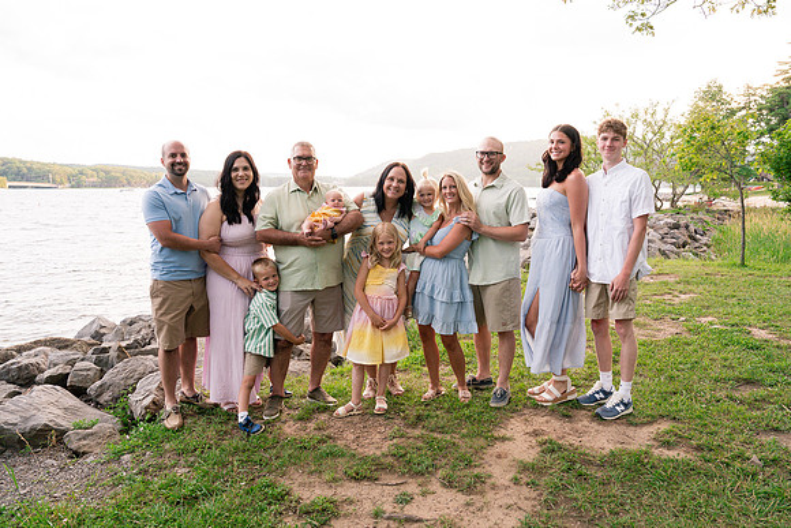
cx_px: 405
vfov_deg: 50.9
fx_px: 554
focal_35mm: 25
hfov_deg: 71.0
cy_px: 264
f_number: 5.6
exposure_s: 1/200
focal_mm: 24
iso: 800
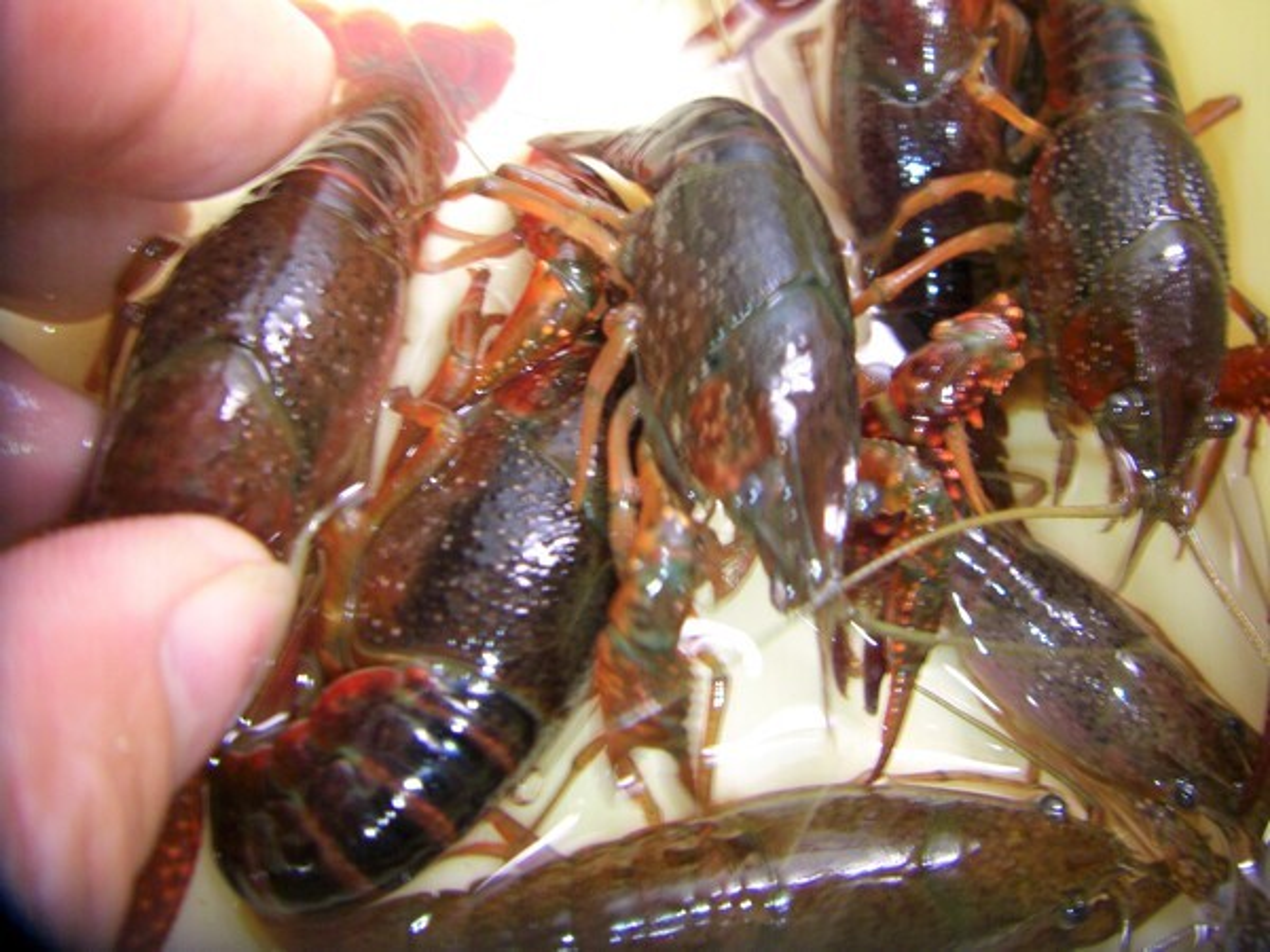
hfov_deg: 49.0
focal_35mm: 38
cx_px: 635
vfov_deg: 37.7
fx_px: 1394
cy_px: 476
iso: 200
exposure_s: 1/8
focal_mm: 6.3
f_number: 3.4
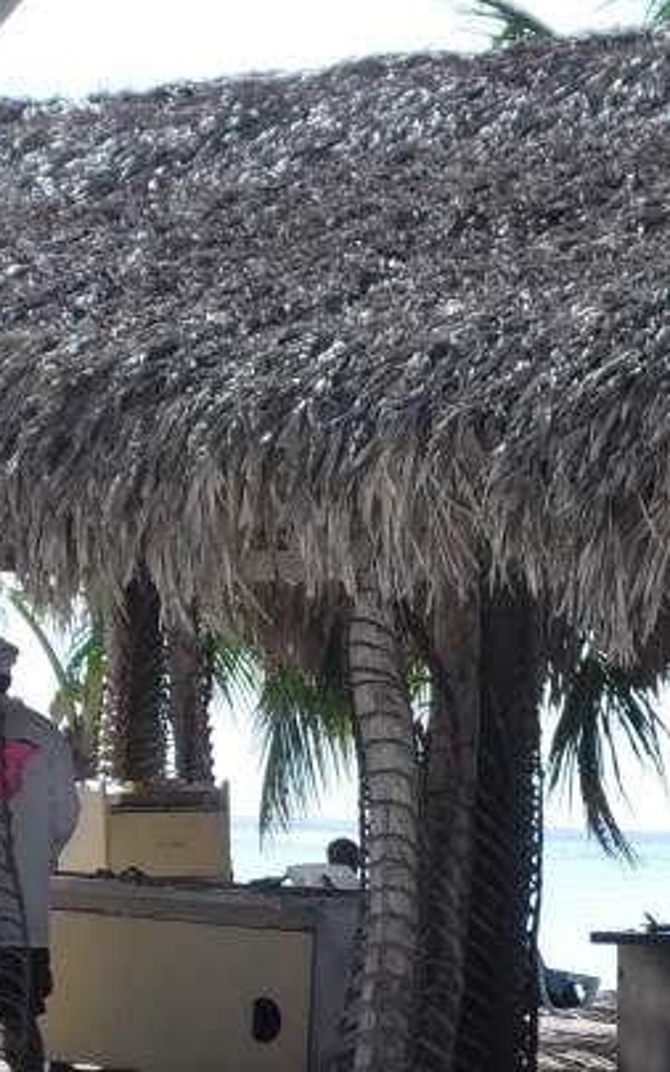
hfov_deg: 9.2
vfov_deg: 14.6
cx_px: 577
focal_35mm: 142
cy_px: 860
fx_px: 4150
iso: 64
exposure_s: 1/500
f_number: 3.8
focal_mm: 9.4
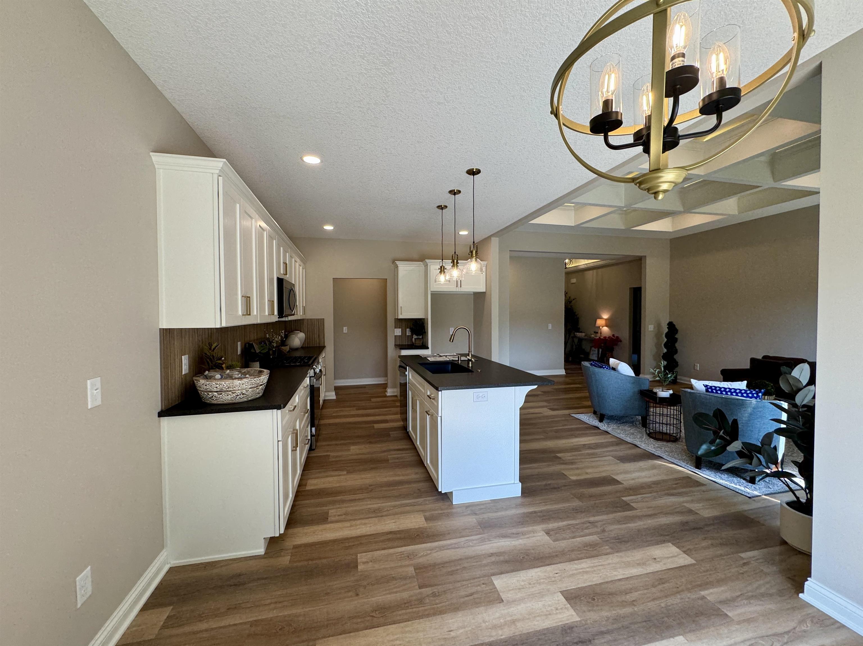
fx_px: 349
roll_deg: -1.3
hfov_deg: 102.1
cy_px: 323
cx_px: 432
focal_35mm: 14
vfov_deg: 85.6
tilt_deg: -1.2
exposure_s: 1/120
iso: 64
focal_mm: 2.22
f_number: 2.2
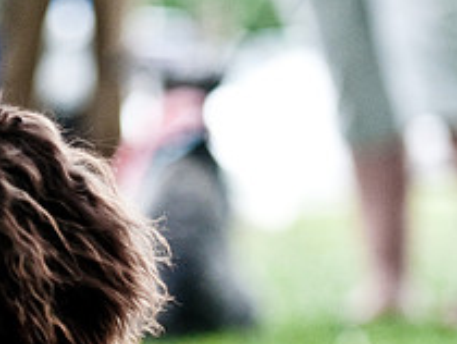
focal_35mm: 358
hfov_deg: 5.5
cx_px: -70
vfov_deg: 4.2
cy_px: 151
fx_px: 4732
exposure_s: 1/1000
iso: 200
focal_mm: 90
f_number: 2.8
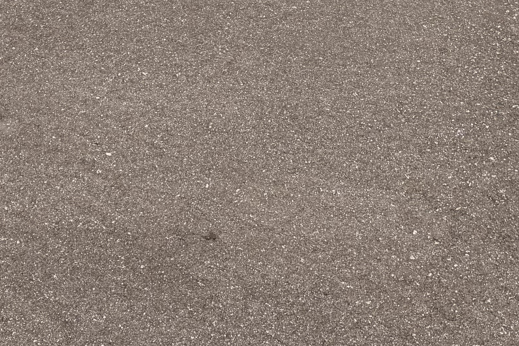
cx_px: 242
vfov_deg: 14.0
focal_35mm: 91
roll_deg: -2.2
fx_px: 1312
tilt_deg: -22.2
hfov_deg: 22.4
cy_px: -197
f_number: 1.78
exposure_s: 1/383
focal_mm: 6.76
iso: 80
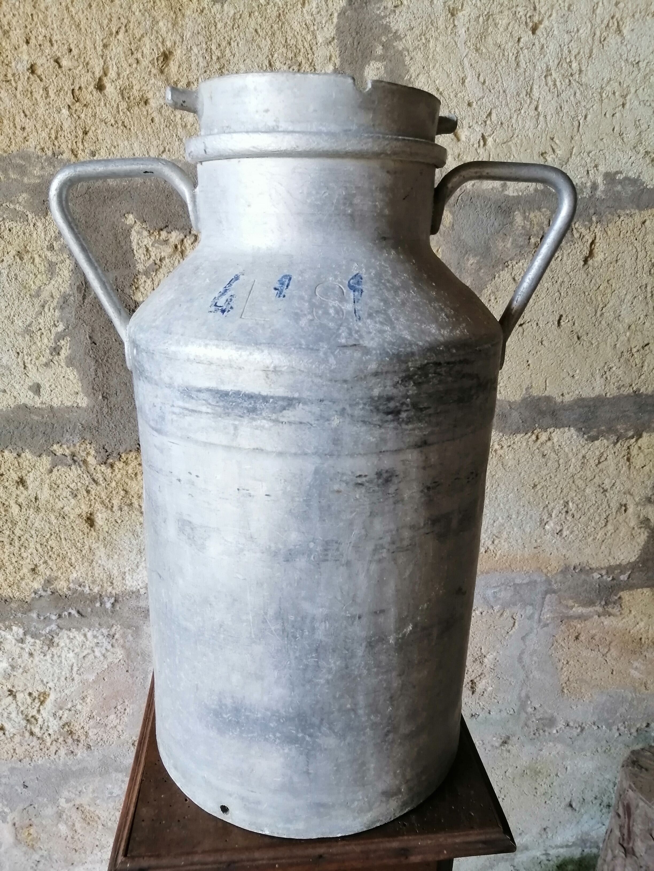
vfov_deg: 67.3
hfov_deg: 53.1
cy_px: 436
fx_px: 655
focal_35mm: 26
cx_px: 327
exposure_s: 1/33.3
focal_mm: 3.96
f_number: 1.8
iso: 200
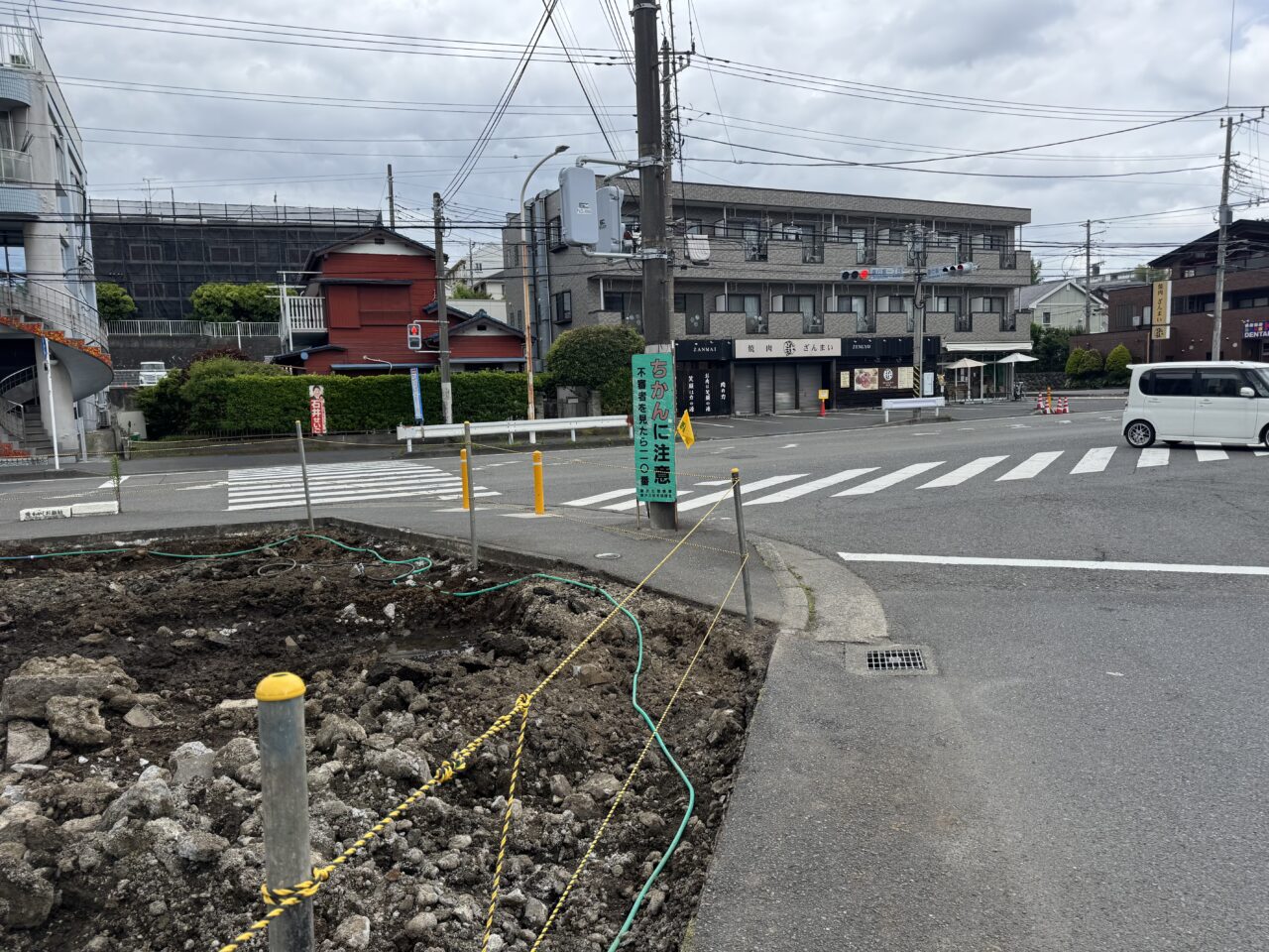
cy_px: 476
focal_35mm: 24
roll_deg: +2.6
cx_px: 634
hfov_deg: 71.6
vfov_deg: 56.8
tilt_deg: -5.2
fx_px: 880
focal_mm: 6.76
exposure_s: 1/2604
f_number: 1.78
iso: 80
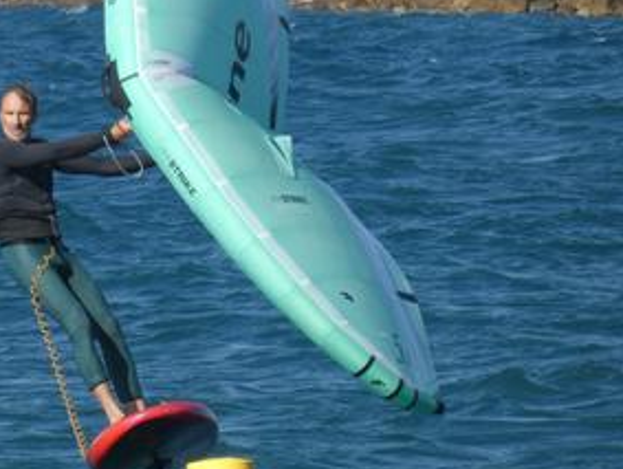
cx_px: 194
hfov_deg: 1.6
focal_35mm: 1265
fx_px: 22796
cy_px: 87
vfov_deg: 1.2
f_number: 5.6
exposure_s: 1/1000
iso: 200
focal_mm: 128.4
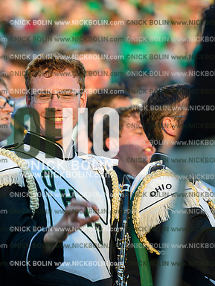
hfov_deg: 5.1
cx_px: 66
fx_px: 2400
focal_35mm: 290
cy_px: 143
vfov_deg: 6.8
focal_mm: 200
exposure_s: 1/125
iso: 160
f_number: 4
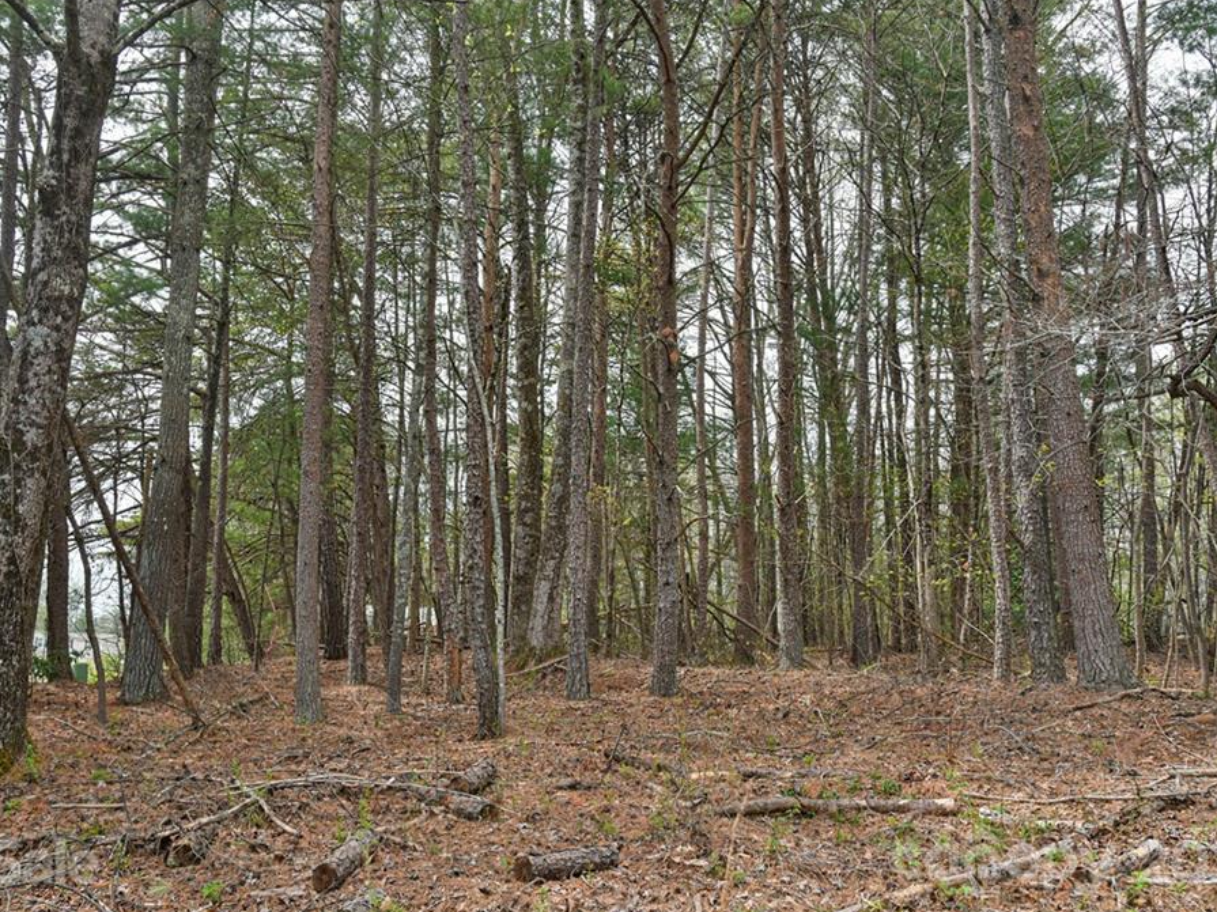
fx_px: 1160
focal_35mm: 33
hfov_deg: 55.3
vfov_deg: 42.9
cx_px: 577
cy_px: 460
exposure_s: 1/200
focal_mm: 30
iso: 800
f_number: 7.1
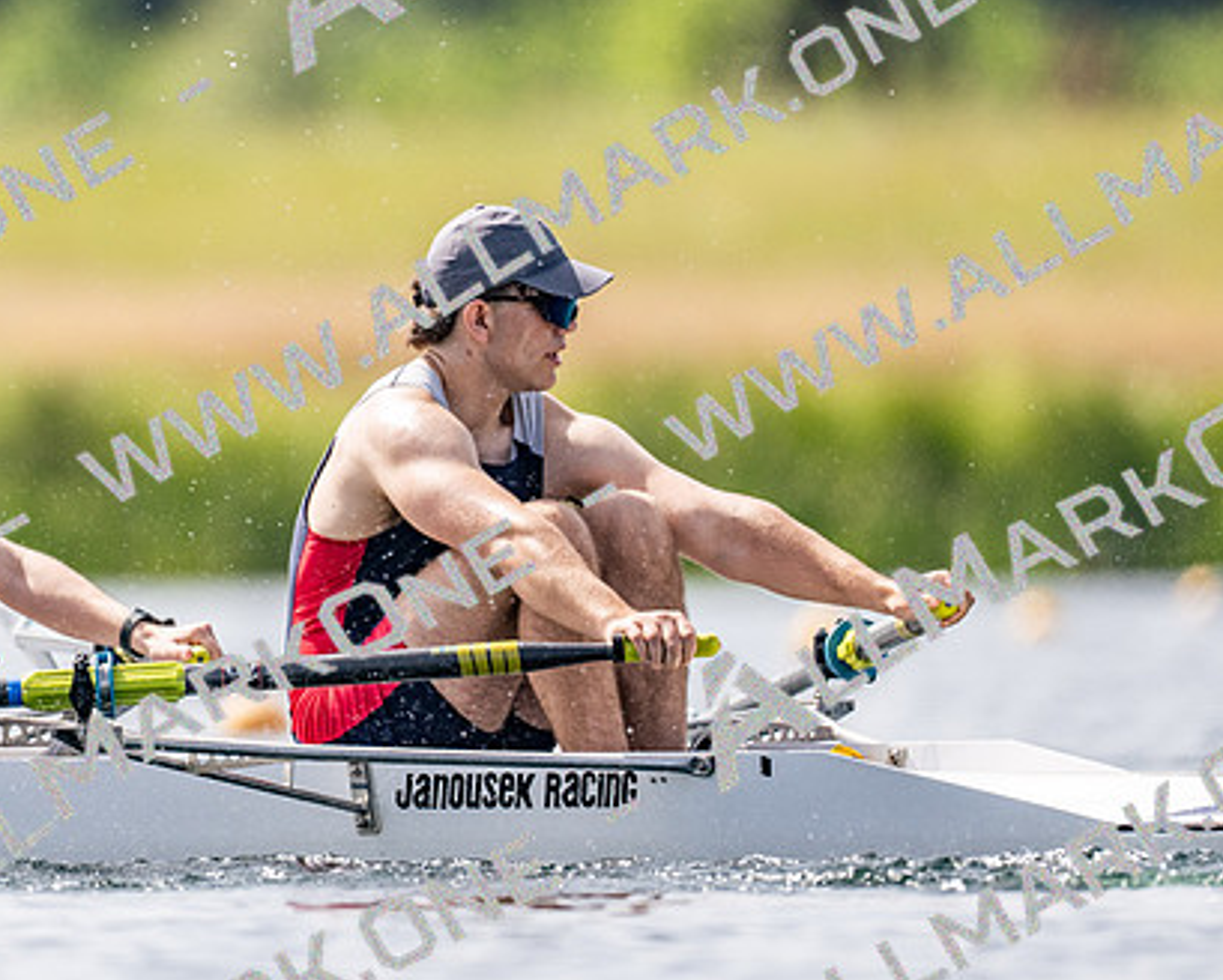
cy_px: 511
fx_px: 43332
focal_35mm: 1196
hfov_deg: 1.6
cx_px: 446
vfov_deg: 1.3
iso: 200
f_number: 4
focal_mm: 600
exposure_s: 1/2500
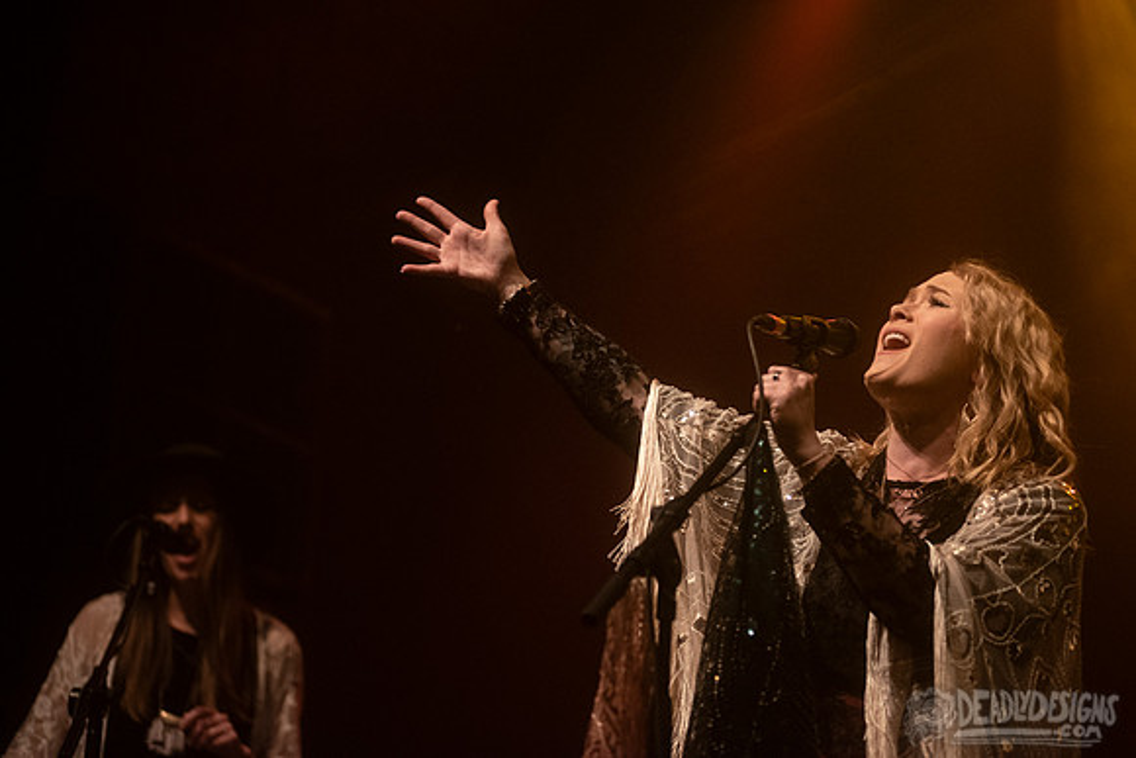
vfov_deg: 17.1
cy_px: 379
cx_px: 568
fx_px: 2525
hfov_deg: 25.4
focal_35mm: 80
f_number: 3.2
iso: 2500
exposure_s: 1/200
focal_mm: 80
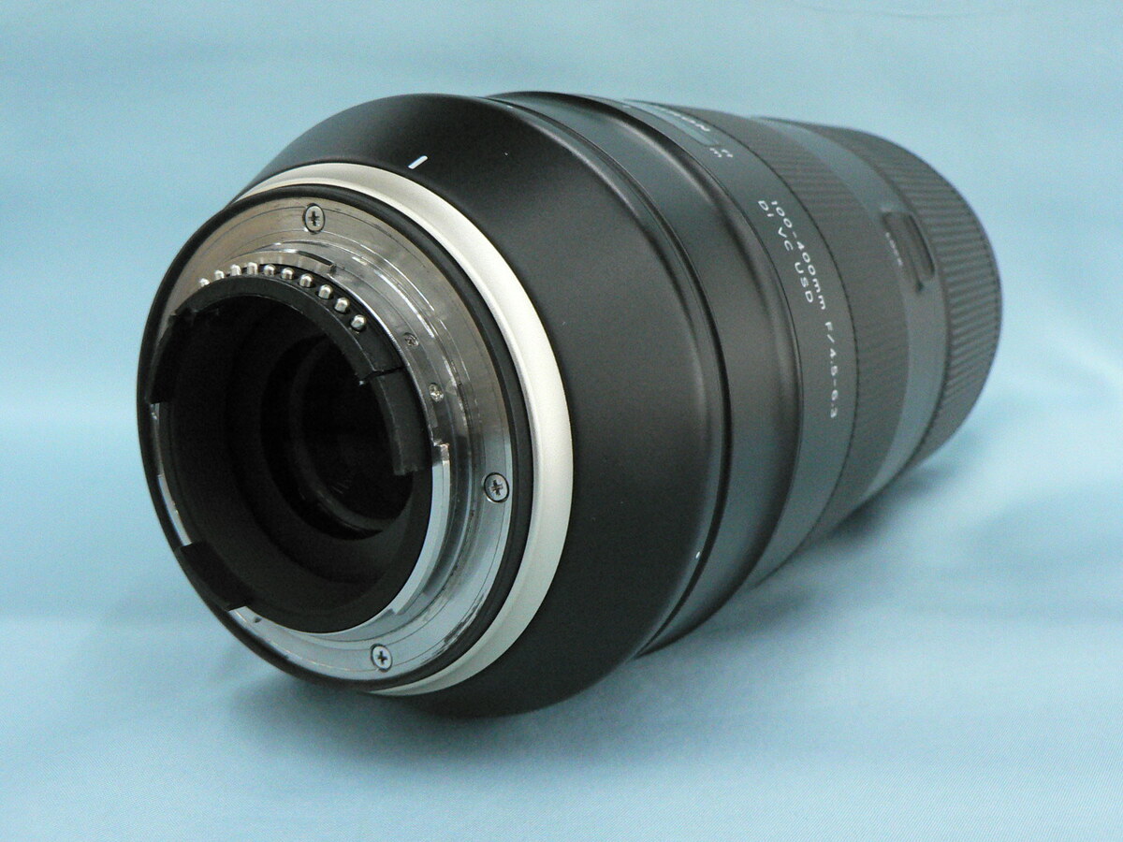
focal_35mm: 36
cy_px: 421
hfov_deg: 51.4
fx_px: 1168
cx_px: 562
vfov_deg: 39.7
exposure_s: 1/80
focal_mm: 6
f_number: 4.5
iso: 400
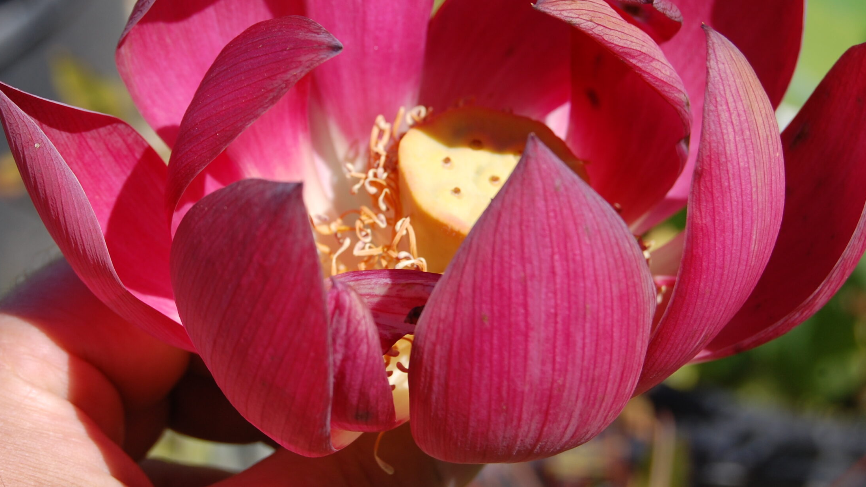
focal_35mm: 101
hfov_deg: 21.2
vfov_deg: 12.0
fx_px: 2310
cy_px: 154
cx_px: 382
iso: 200
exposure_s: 1/400
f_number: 10
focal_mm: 55
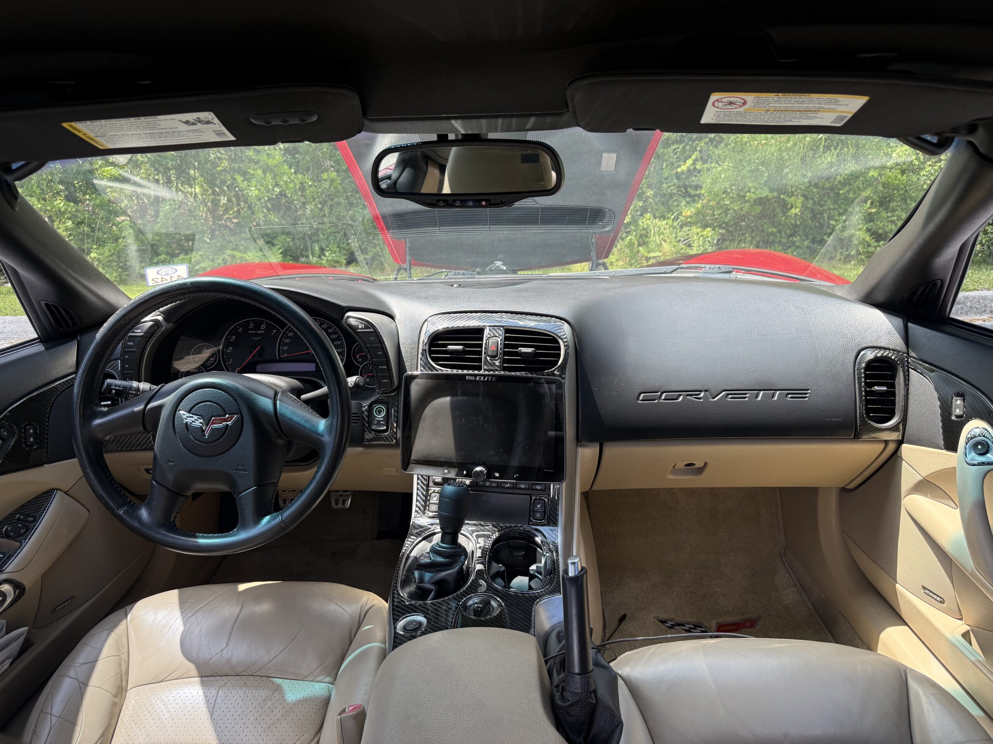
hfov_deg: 71.6
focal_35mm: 24
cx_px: 496
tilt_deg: -12.3
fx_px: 688
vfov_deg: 56.8
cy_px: 372
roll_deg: +0.5
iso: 100
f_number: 1.78
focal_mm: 6.76
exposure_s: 1/461
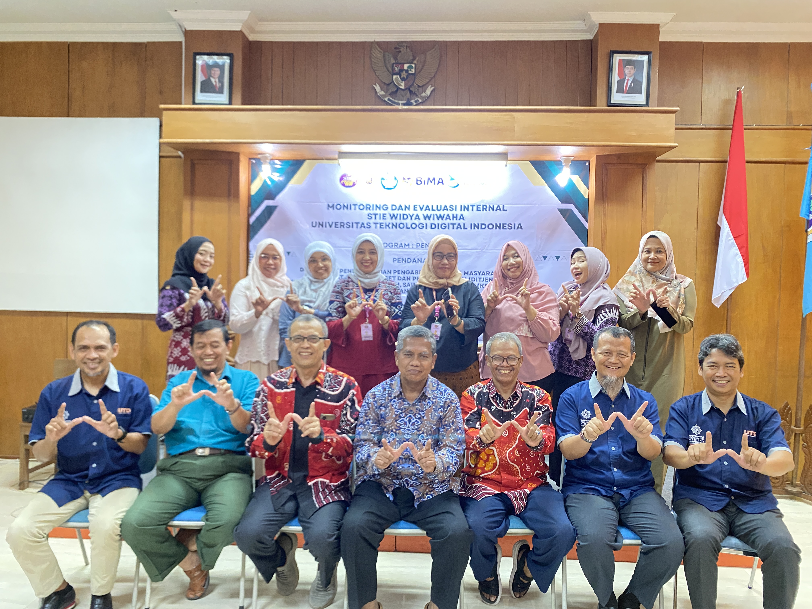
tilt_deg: -3.7
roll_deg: -1.0
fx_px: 610
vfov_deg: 53.1
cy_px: 304
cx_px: 406
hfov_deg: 67.3
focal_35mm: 26
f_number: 1.8
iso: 640
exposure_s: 1/25
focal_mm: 4.25
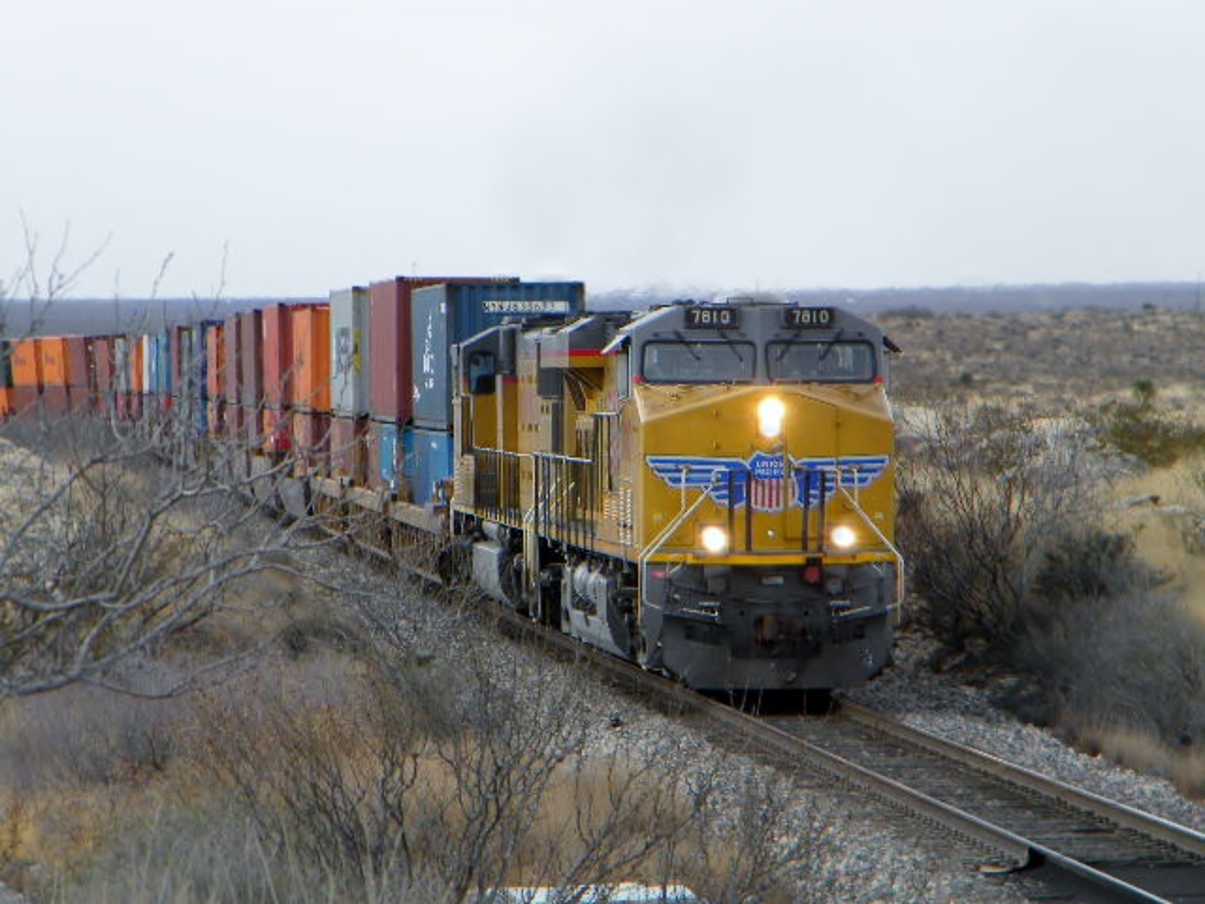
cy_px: 452
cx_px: 602
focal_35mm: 226
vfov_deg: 6.6
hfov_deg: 8.8
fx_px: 7867
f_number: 5.4
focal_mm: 41
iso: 80
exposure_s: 1/259
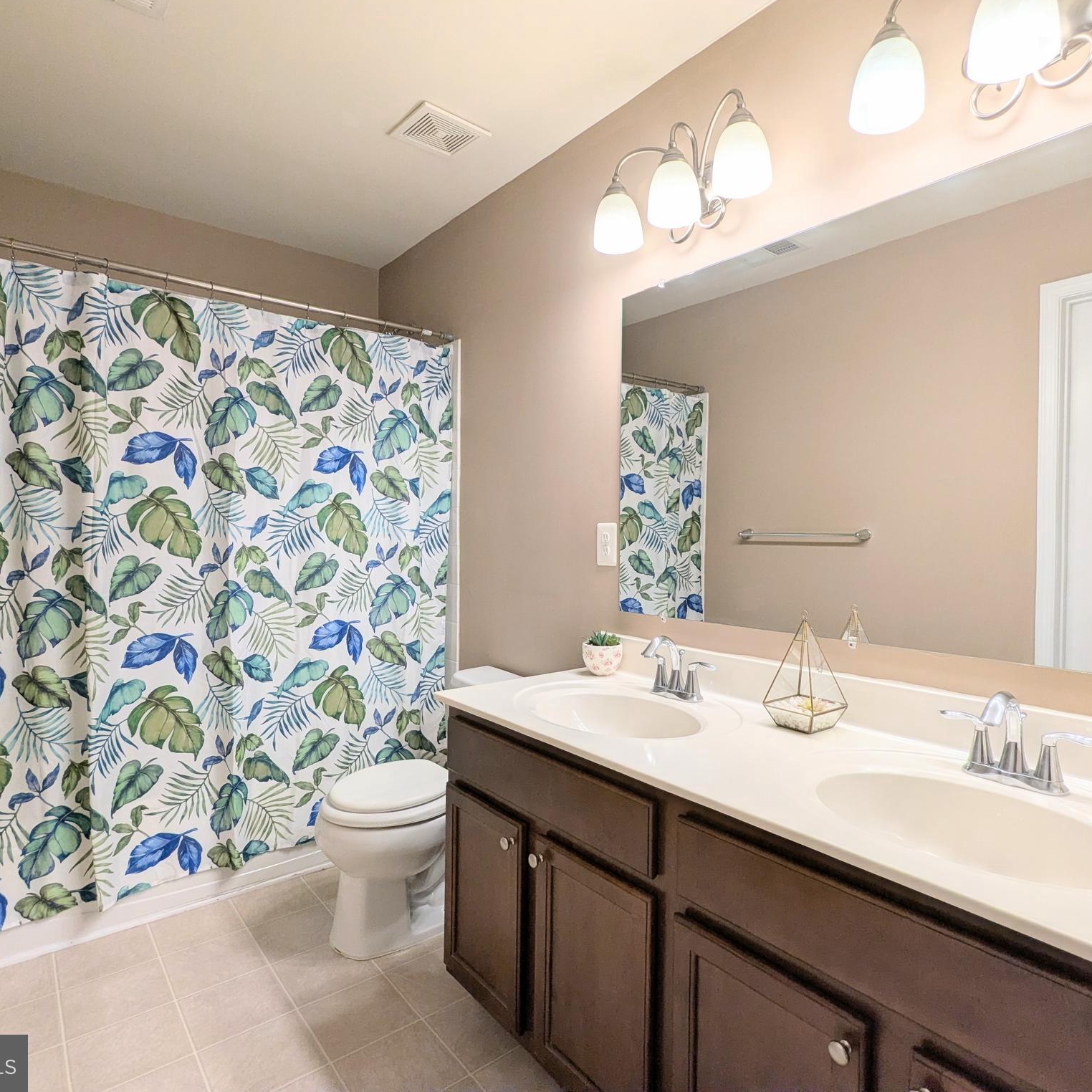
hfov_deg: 77.6
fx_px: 678
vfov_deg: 77.7
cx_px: 583
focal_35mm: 19
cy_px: 543
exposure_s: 1/120
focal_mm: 2.35
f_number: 2.2
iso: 61
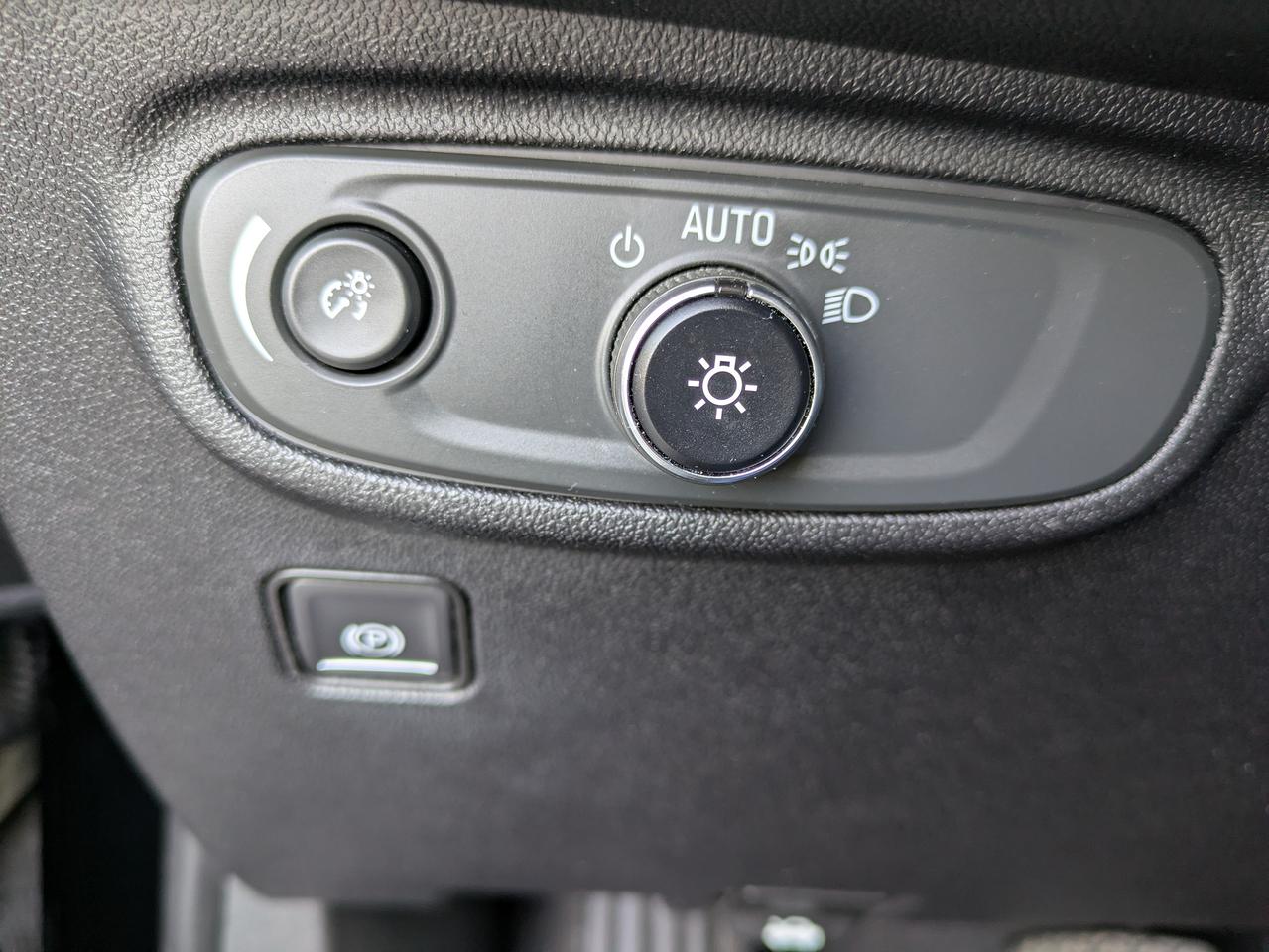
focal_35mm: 25
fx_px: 917
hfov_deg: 69.4
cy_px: 476
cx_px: 634
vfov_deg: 54.9
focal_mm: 5.43
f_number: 1.89
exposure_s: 1/50
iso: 158
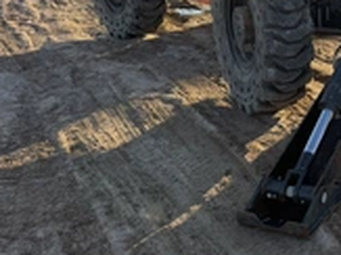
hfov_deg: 29.3
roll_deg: +0.0
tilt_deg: -10.2
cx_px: 381
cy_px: -2
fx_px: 581
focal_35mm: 59
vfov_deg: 23.7
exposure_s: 1/1812
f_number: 1.78
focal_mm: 6.76
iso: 100
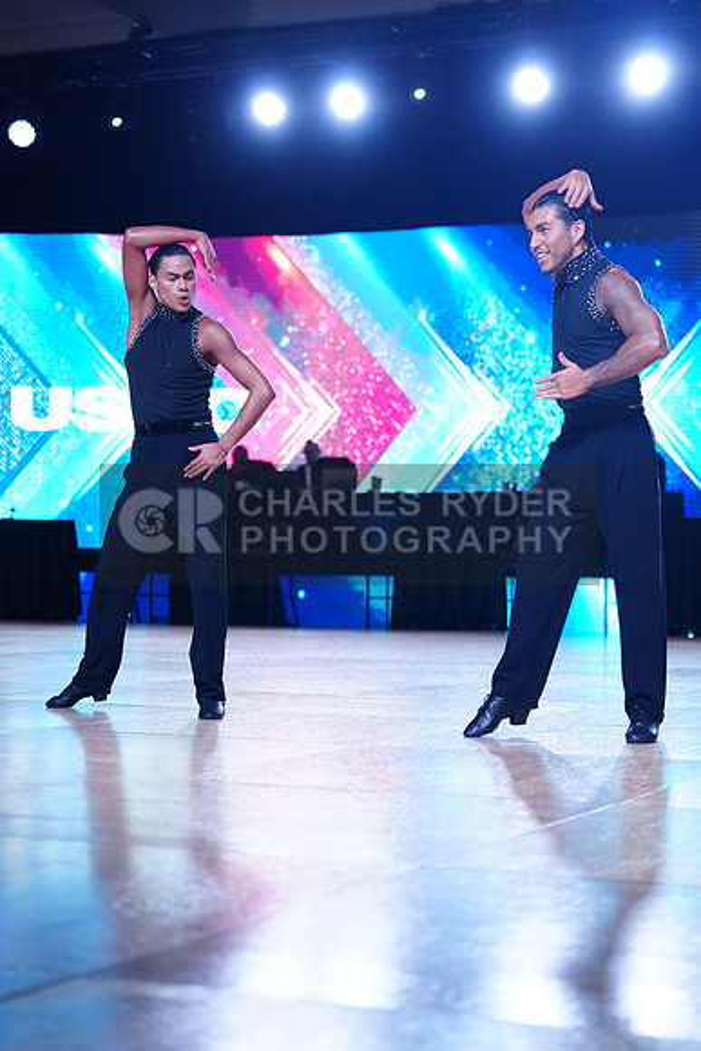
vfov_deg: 28.8
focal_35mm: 70
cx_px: 350
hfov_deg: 19.5
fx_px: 2043
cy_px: 526
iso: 1250
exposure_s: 1/1000
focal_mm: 70
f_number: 2.8
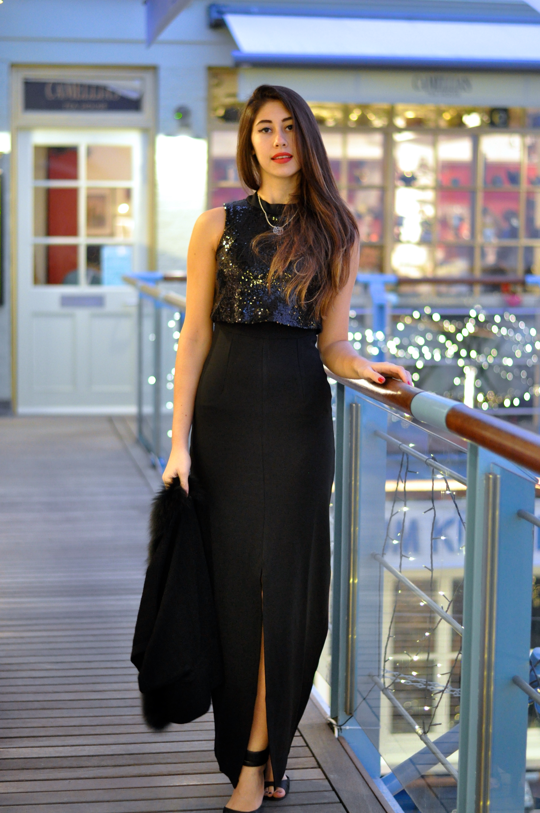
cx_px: 270
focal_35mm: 75
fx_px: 1692
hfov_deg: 18.1
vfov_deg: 27.0
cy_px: 406
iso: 1600
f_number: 2
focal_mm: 50
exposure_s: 1/100
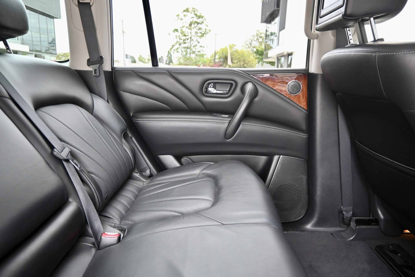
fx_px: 277
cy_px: 138
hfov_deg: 73.7
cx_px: 208
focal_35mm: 24
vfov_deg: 53.1
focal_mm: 16
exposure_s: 1/125
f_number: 3.5
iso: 640
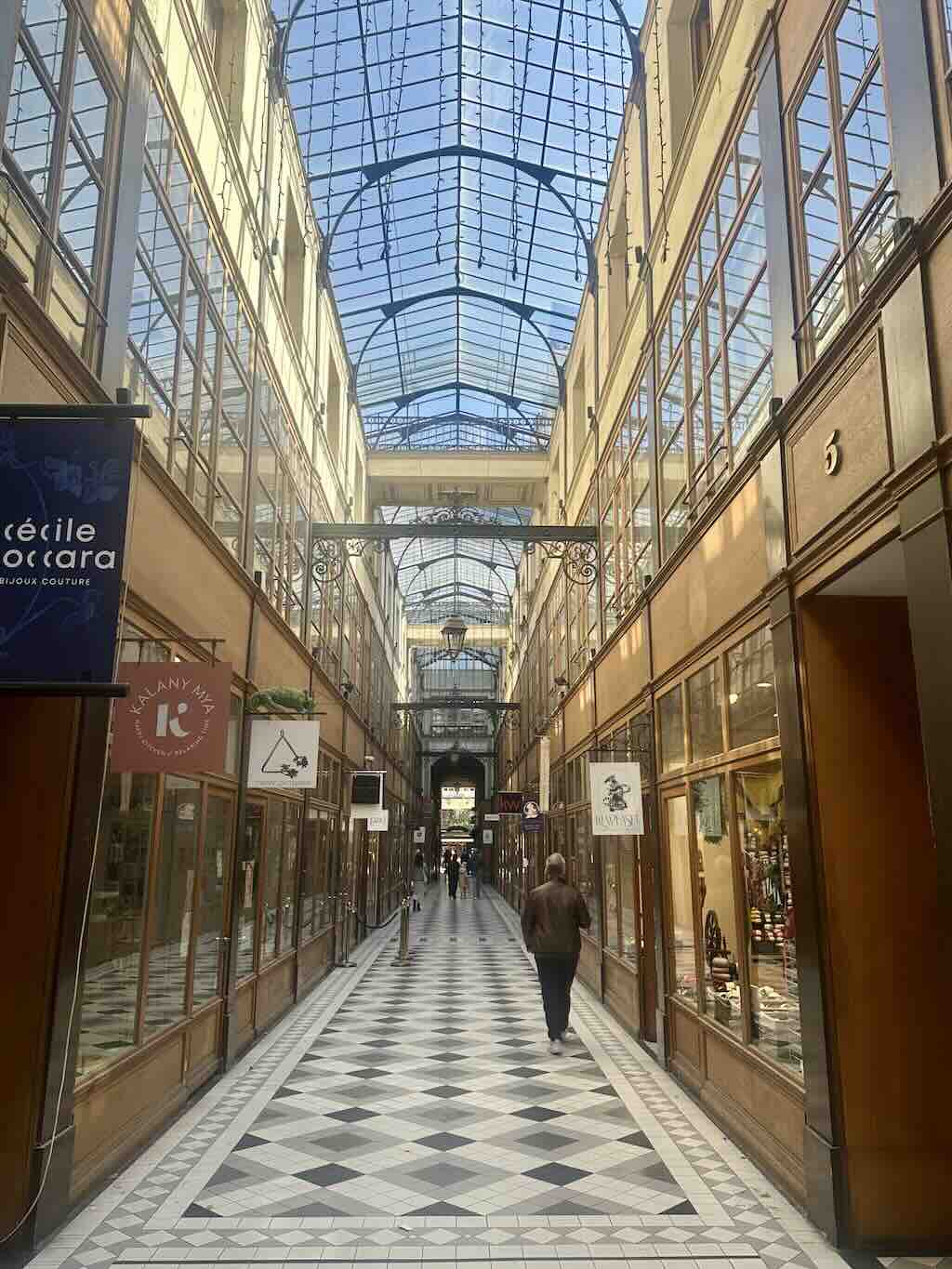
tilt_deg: +14.3
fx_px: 880
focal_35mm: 24
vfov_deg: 71.6
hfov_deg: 56.8
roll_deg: +0.7
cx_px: 476
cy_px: 634
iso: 100
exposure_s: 1/1241
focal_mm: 6.86
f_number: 1.78
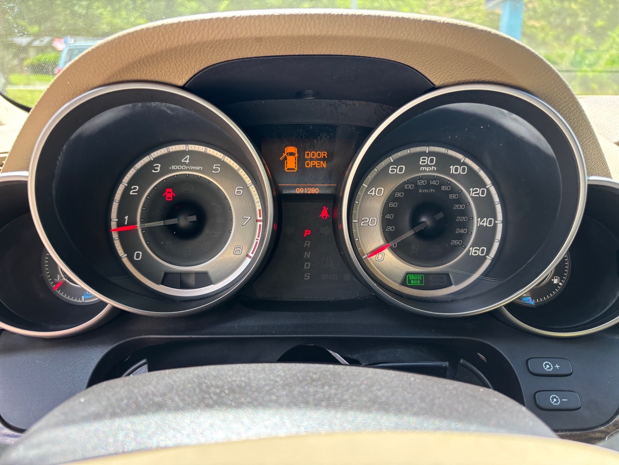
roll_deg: +0.4
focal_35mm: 26
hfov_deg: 67.3
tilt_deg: -15.6
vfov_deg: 53.1
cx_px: 310
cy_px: 232
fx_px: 465
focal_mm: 5.96
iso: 64
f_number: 1.6
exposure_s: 1/157
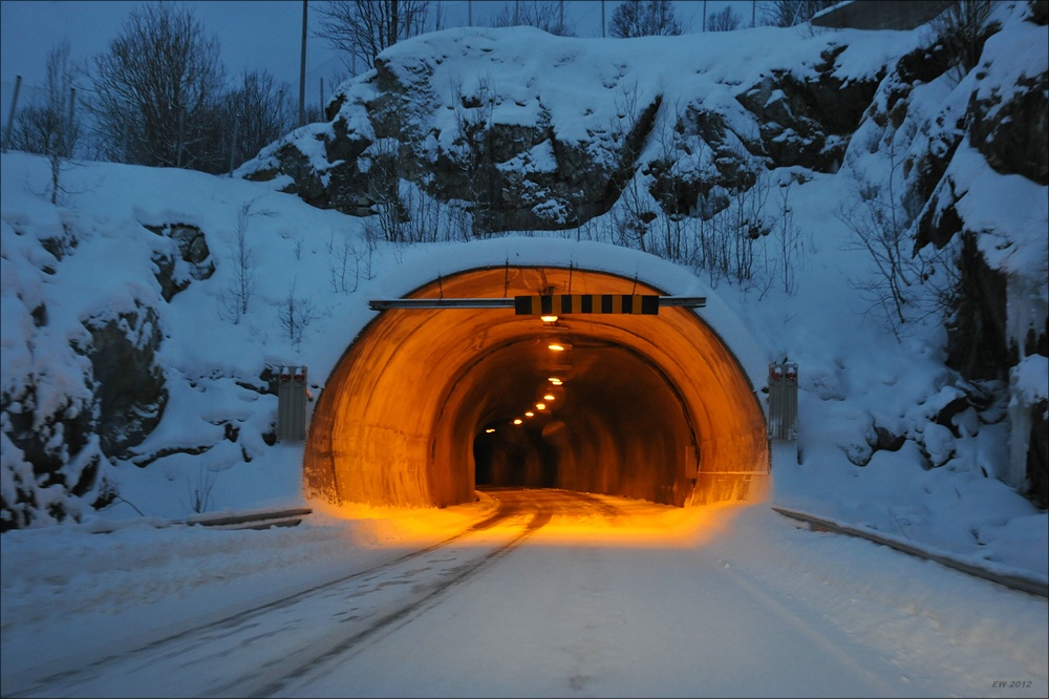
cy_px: 350
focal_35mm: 35
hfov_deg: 54.5
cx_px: 524
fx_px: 1019
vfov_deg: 37.8
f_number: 4
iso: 2000
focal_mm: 35
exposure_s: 1/125
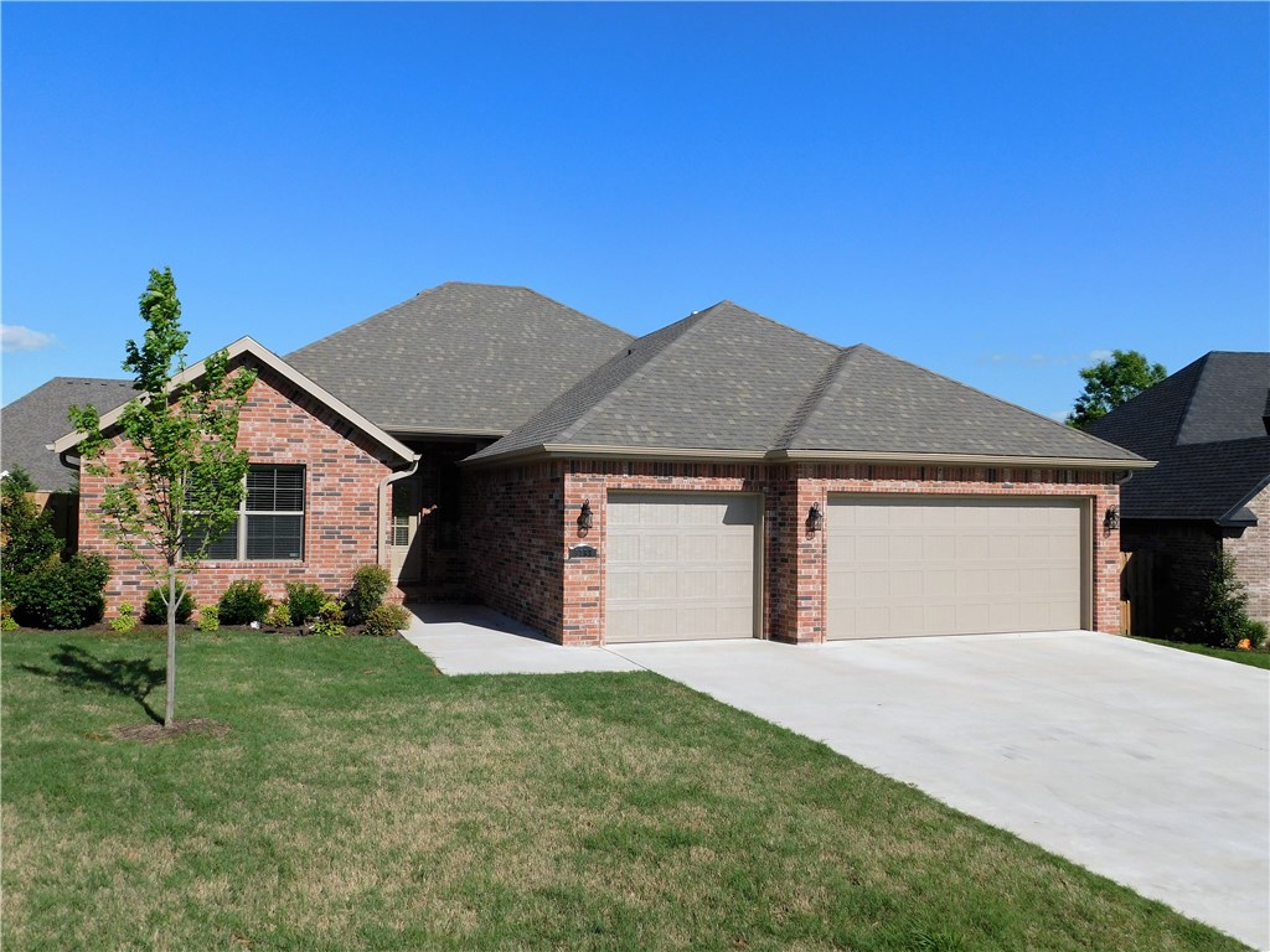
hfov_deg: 63.4
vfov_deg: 49.7
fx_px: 1027
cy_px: 476
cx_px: 635
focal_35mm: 28
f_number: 6.4
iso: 125
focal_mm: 4.9
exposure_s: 1/500
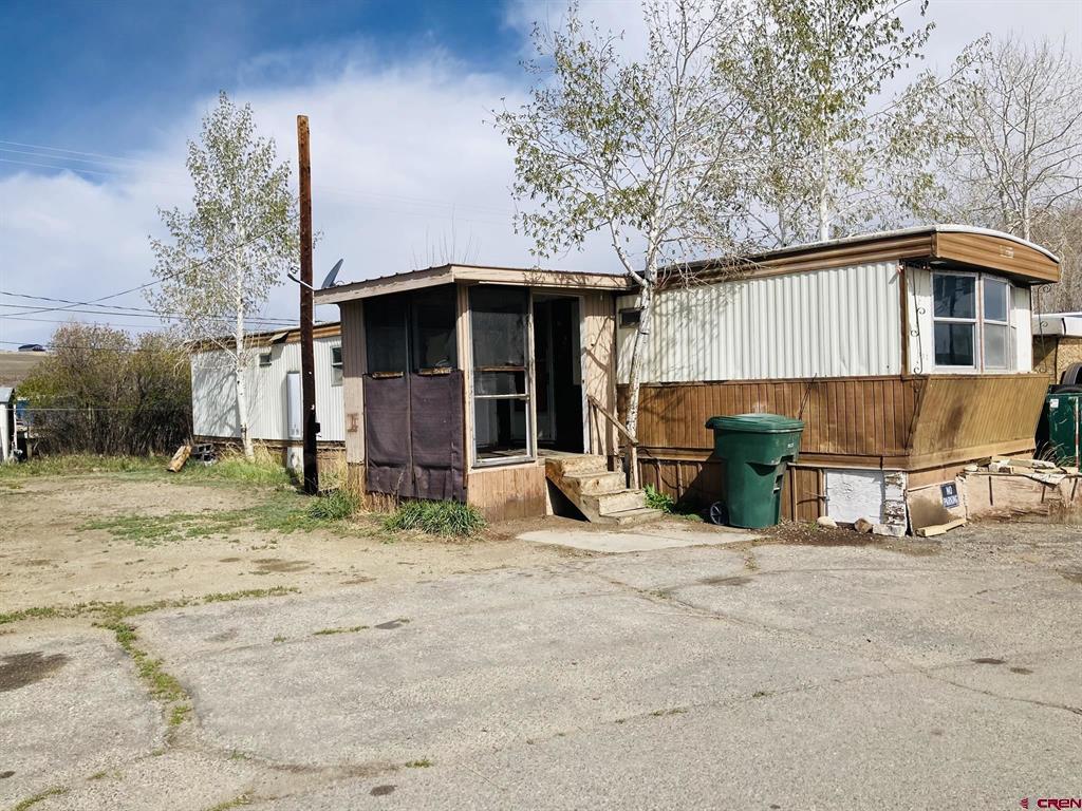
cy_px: 406
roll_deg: +0.4
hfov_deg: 63.4
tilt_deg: +1.5
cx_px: 541
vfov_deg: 49.7
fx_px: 875
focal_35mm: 28
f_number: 1.8
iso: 25
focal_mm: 3.99
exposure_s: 1/3436
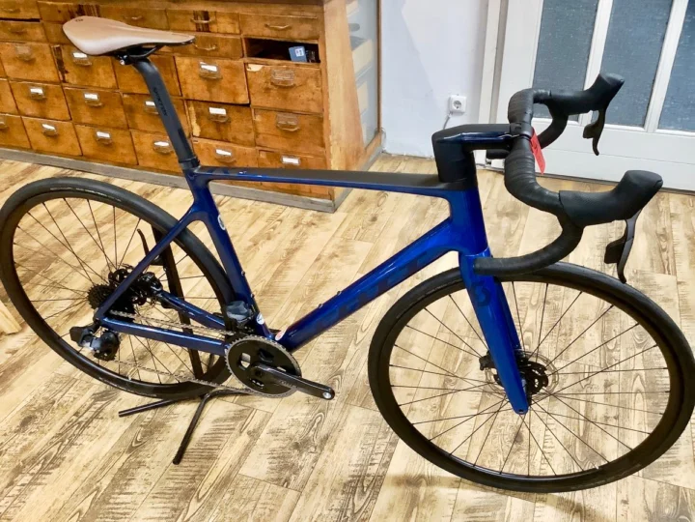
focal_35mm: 31
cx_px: 348
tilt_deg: -34.8
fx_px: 622
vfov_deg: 45.4
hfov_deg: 58.4
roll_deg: +2.1
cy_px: 261
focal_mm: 3.3
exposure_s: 1/60
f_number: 2.4
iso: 320
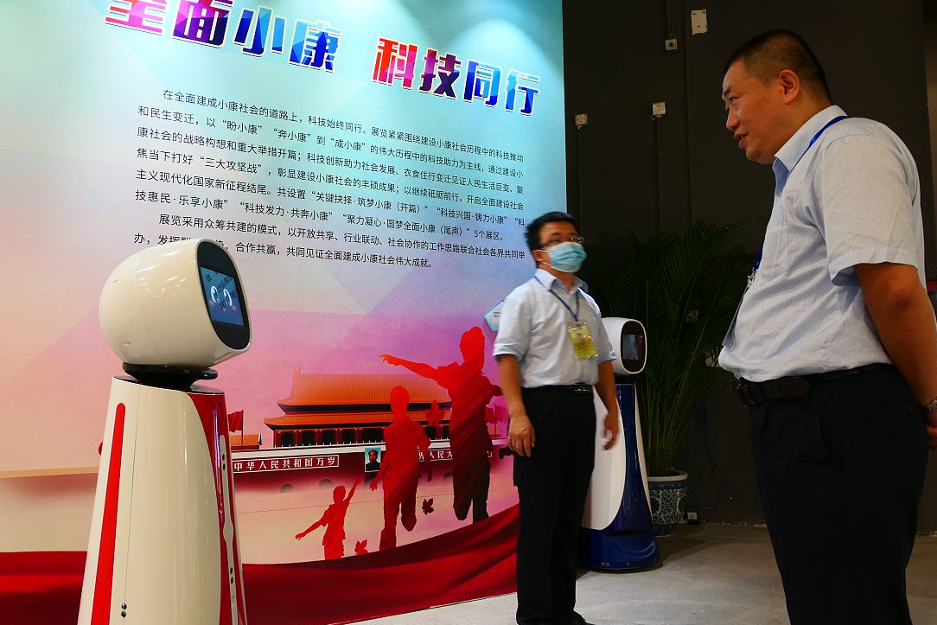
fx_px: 807
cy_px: 299
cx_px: 437
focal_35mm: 31
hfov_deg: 60.2
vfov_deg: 42.3
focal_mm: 10.2
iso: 125
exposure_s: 1/13
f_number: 2.5
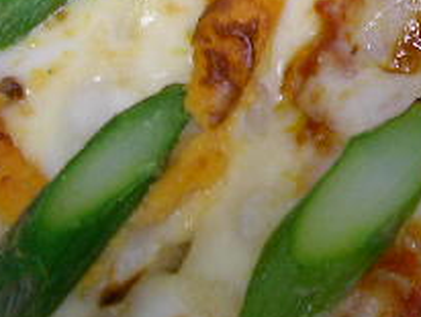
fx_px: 1437
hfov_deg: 15.7
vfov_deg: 12.2
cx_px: 574
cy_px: -96
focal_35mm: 118
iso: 100
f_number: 3.5
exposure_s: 1/12.7
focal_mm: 5.8
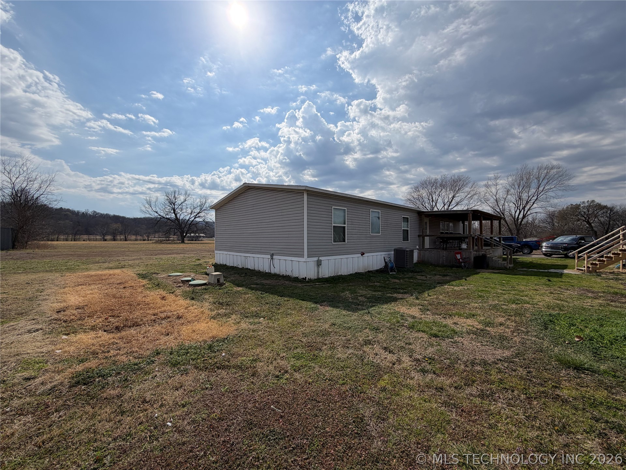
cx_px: 313
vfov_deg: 85.7
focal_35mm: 14
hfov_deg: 102.1
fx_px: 253
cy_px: 235
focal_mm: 2.22
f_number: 2.2
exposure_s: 1/2506
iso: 20
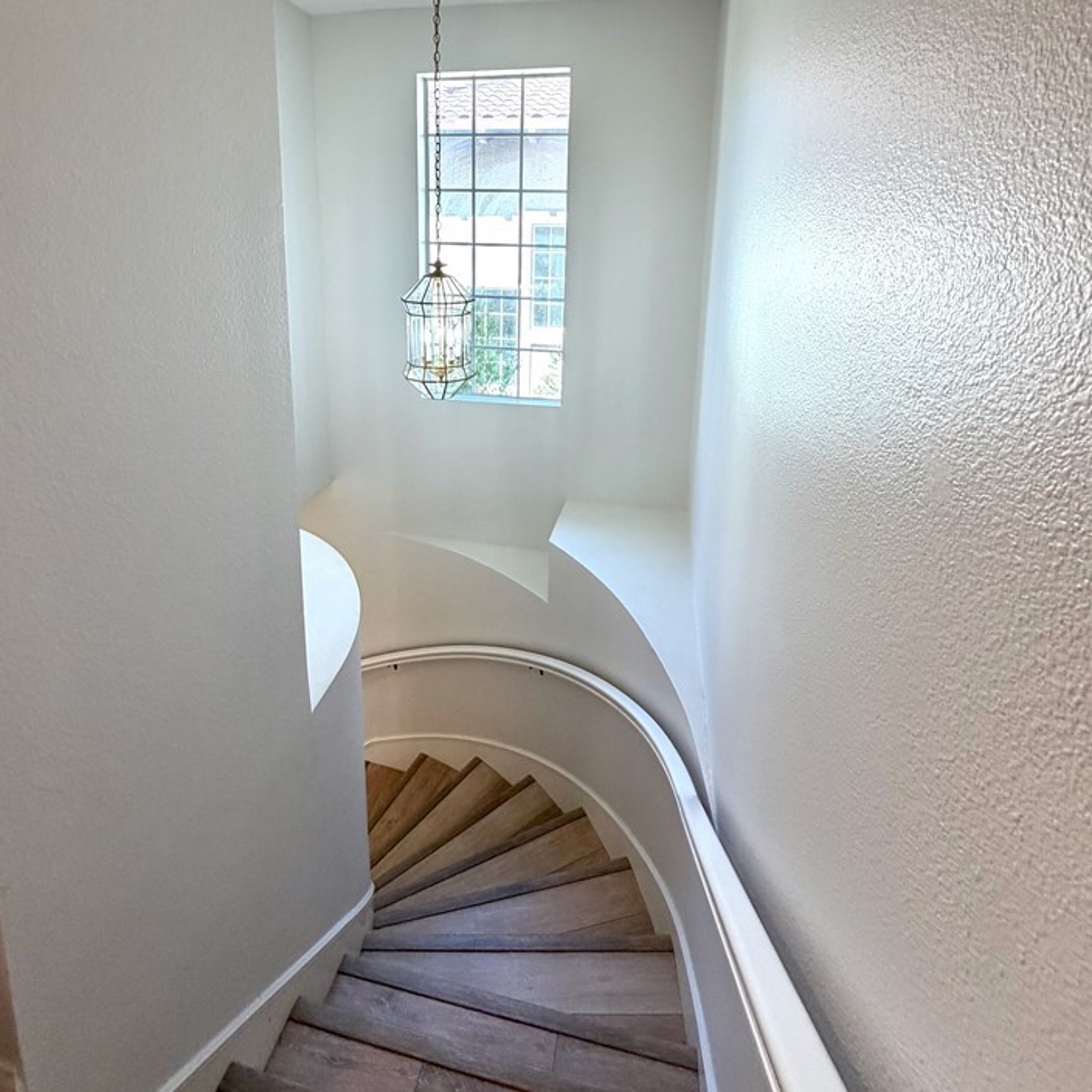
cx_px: 526
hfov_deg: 80.7
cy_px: 357
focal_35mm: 18
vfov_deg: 77.9
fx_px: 642
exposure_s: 1/120
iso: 100
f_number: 2.2
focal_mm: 2.22
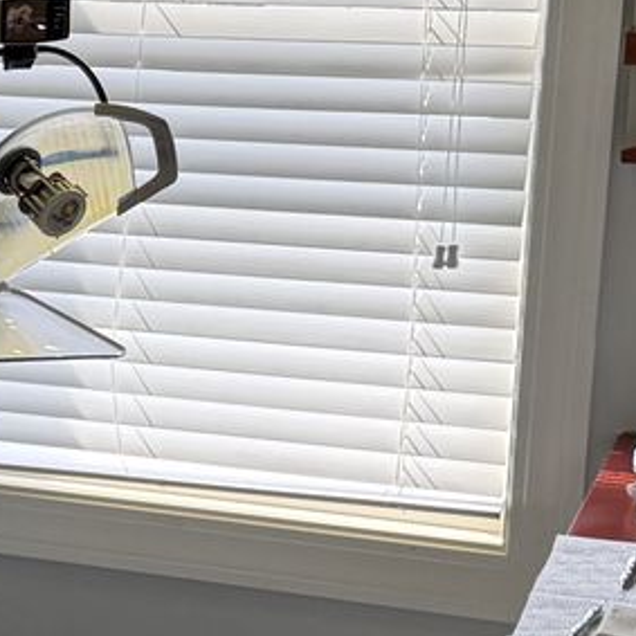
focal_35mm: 120
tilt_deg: -12.0
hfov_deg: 13.7
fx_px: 2494
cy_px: 348
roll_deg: -0.3
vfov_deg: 14.5
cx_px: -285
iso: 100
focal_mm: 6.76
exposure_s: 1/329
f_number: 1.78
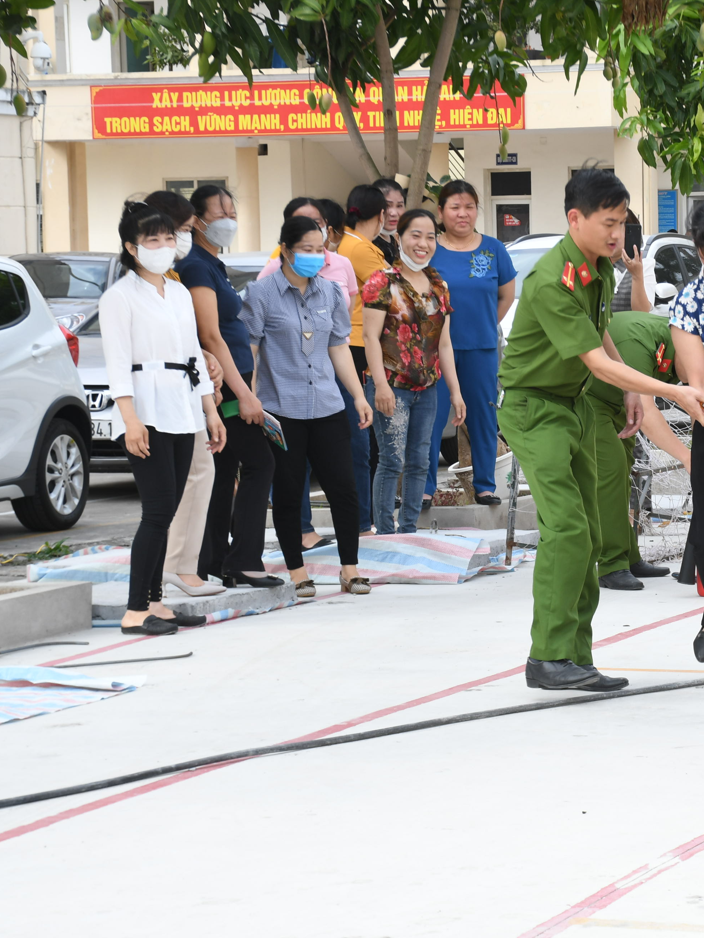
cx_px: 708
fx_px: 3498
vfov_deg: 15.3
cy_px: 482
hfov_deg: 11.4
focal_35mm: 129
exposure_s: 1/200
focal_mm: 56
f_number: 9
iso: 200
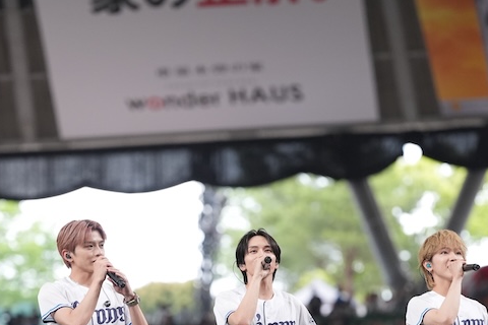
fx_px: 4310
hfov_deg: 6.5
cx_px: 246
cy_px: 330
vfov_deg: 4.3
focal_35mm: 318
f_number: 2.8
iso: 1600
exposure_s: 1/1250
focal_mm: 149
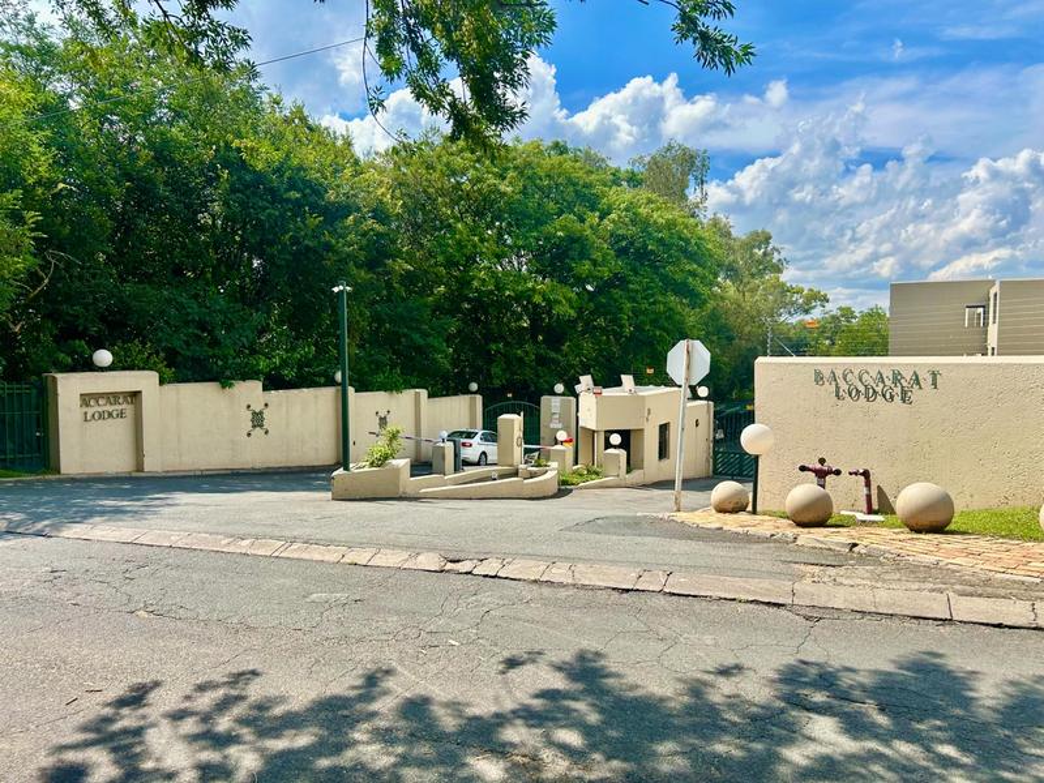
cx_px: 522
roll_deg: +0.7
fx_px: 784
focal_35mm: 26
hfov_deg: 67.3
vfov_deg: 53.1
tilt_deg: -5.1
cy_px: 392
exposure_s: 1/4115
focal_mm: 5.7
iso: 50
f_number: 1.5
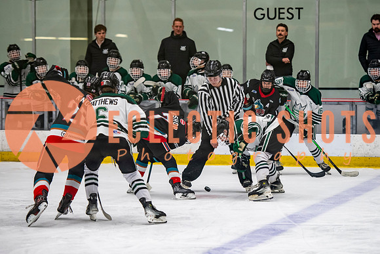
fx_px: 1697
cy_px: 133
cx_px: 240
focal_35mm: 161
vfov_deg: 8.5
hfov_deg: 12.8
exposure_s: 1/640
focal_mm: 125
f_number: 3.2
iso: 2000
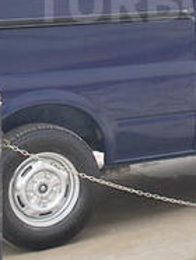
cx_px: 176
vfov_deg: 14.6
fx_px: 1002
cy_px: 1
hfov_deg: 11.1
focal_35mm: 133
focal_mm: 26
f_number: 4.2
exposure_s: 1/125
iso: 125
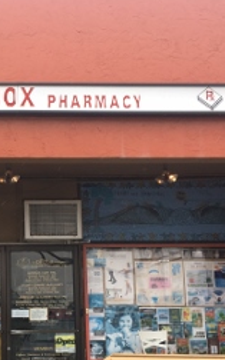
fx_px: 541
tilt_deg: +5.2
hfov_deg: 22.7
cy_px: 223
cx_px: 4
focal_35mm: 55
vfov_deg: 36.7
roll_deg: -0.7
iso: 25
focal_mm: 4.15
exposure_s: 1/481
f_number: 2.2
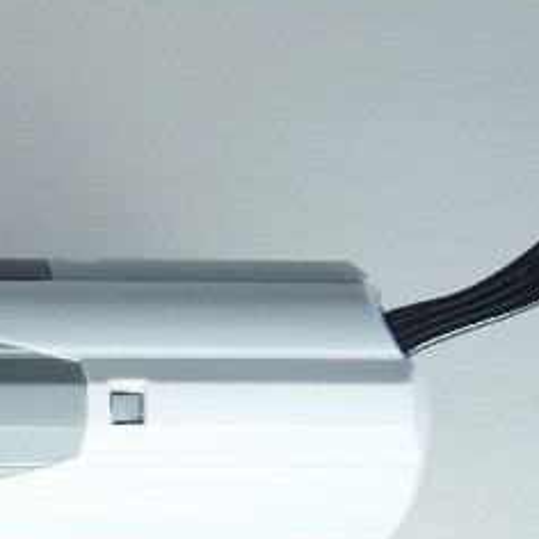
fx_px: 1850
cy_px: 477
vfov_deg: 16.4
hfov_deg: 14.9
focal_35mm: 105
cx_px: -368
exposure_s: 1/40
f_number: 3
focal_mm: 6.2
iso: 100
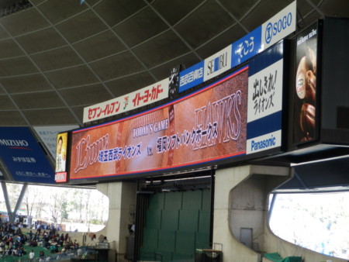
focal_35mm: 88
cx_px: 174
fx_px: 888
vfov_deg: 16.8
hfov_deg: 22.2
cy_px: 131
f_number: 5.1
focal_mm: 15.5
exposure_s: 1/50
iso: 160
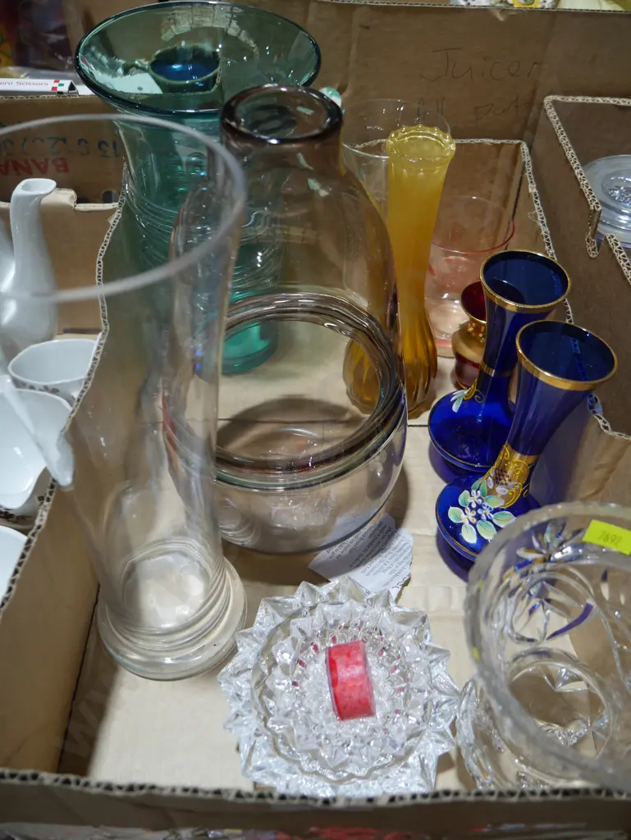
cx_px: 316
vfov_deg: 63.4
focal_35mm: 28
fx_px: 680
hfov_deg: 49.8
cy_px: 420
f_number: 3.5
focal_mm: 14
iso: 200
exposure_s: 1/100
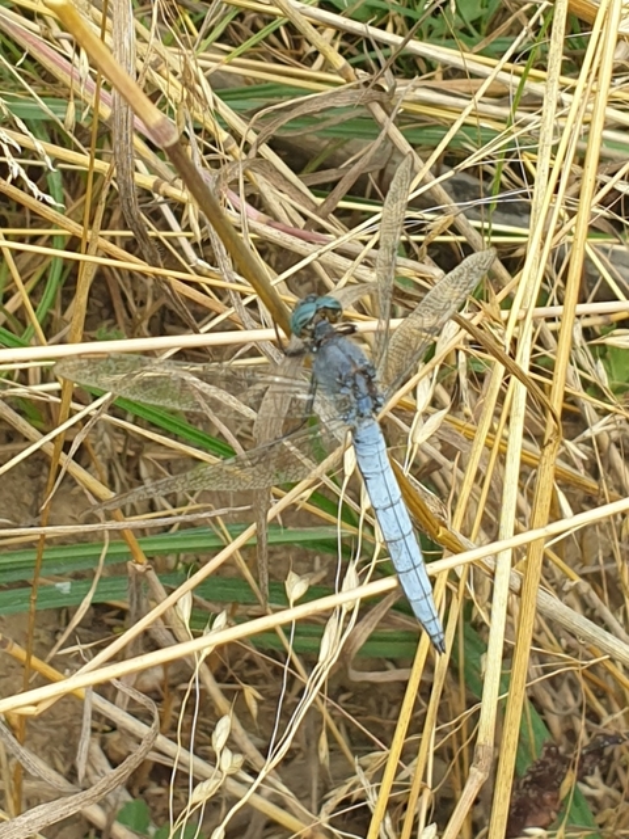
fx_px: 630
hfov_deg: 53.1
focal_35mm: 26
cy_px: 420
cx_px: 314
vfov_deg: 67.3
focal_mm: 4.3
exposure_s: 1/202
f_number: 2.4
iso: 50
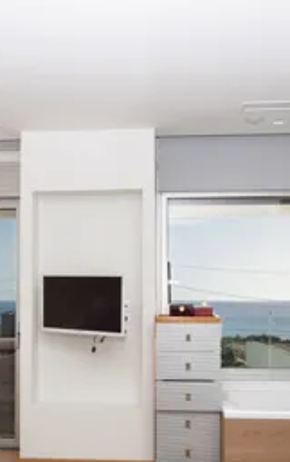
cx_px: 124
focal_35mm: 38
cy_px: 286
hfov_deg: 33.6
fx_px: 480
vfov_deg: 51.0
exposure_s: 1/50
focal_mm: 16
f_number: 20
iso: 200
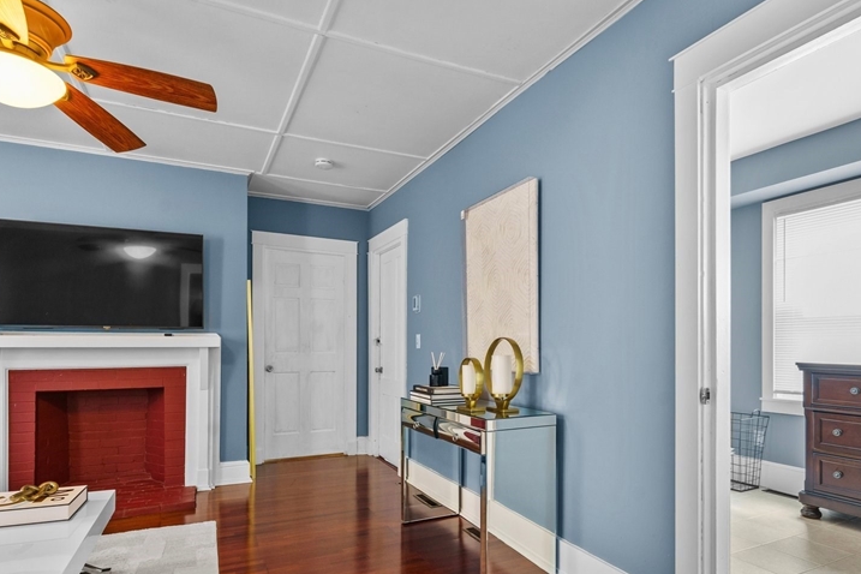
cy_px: 352
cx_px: 443
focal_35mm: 20
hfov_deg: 84.0
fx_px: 478
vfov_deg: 61.2
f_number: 8
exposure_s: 1.5
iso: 800
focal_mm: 14
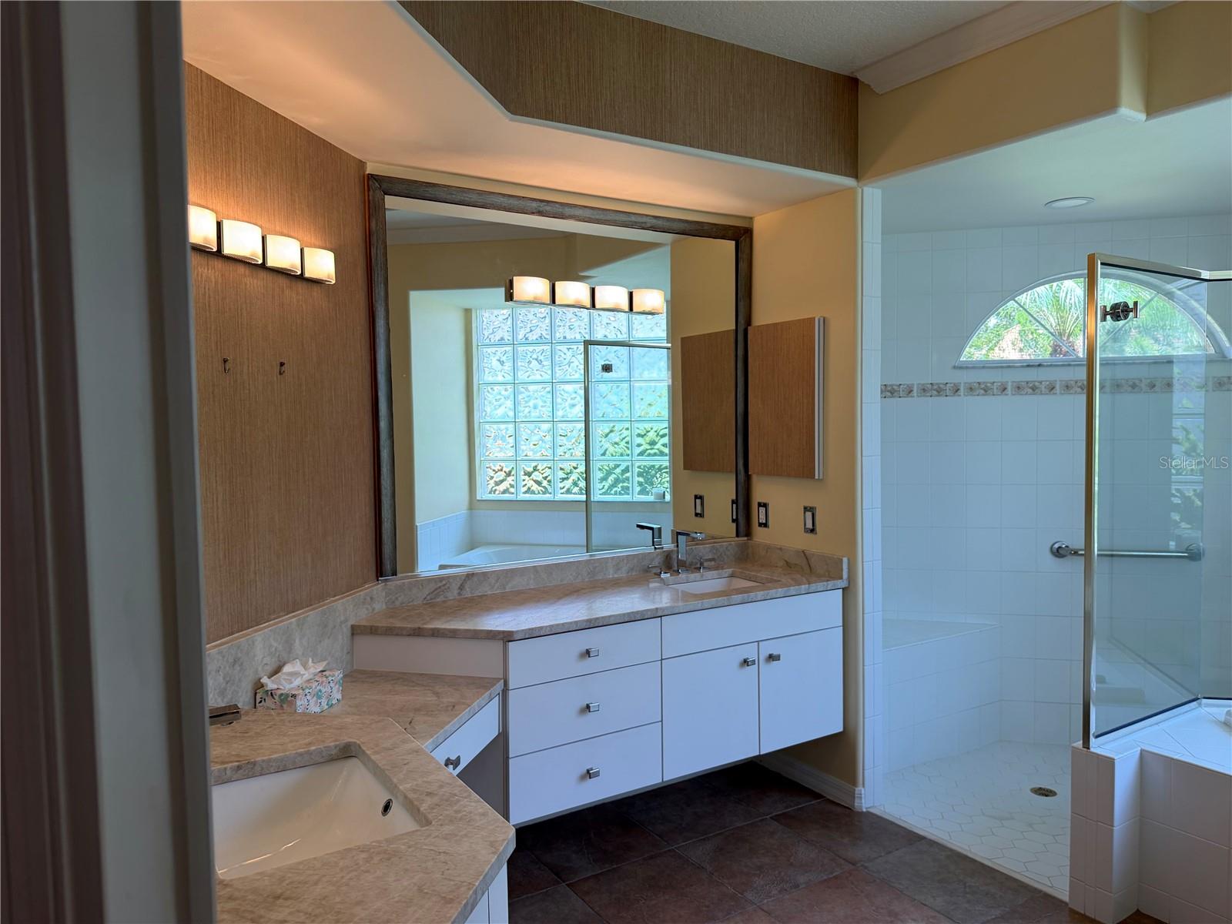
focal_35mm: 24
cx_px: 616
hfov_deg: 71.6
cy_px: 462
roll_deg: +1.5
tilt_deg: -3.4
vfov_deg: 56.8
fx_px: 854
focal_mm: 6.76
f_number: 1.78
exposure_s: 1/120
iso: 160
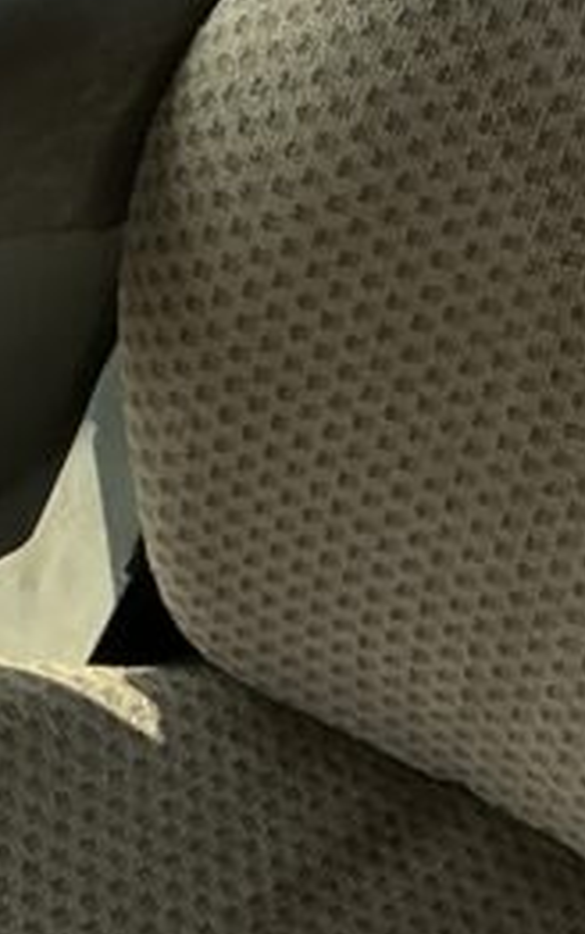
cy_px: -150
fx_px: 2956
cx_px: -1013
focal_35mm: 116
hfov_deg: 9.5
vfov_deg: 17.2
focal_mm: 3
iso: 25
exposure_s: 1/657
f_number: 1.8
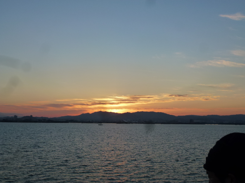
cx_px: 124
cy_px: 92
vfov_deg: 34.3
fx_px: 297
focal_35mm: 42
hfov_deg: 44.8
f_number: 3.9
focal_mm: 7.4
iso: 160
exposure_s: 1/400
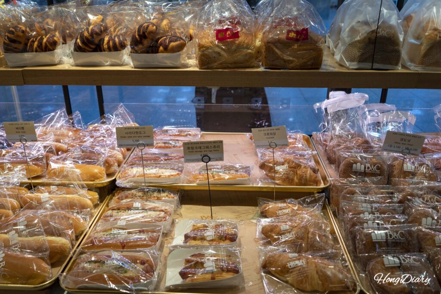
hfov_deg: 63.7
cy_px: 147
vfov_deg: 45.0
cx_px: 220
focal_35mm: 29
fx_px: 355
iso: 640
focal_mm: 29
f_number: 4
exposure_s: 1/160
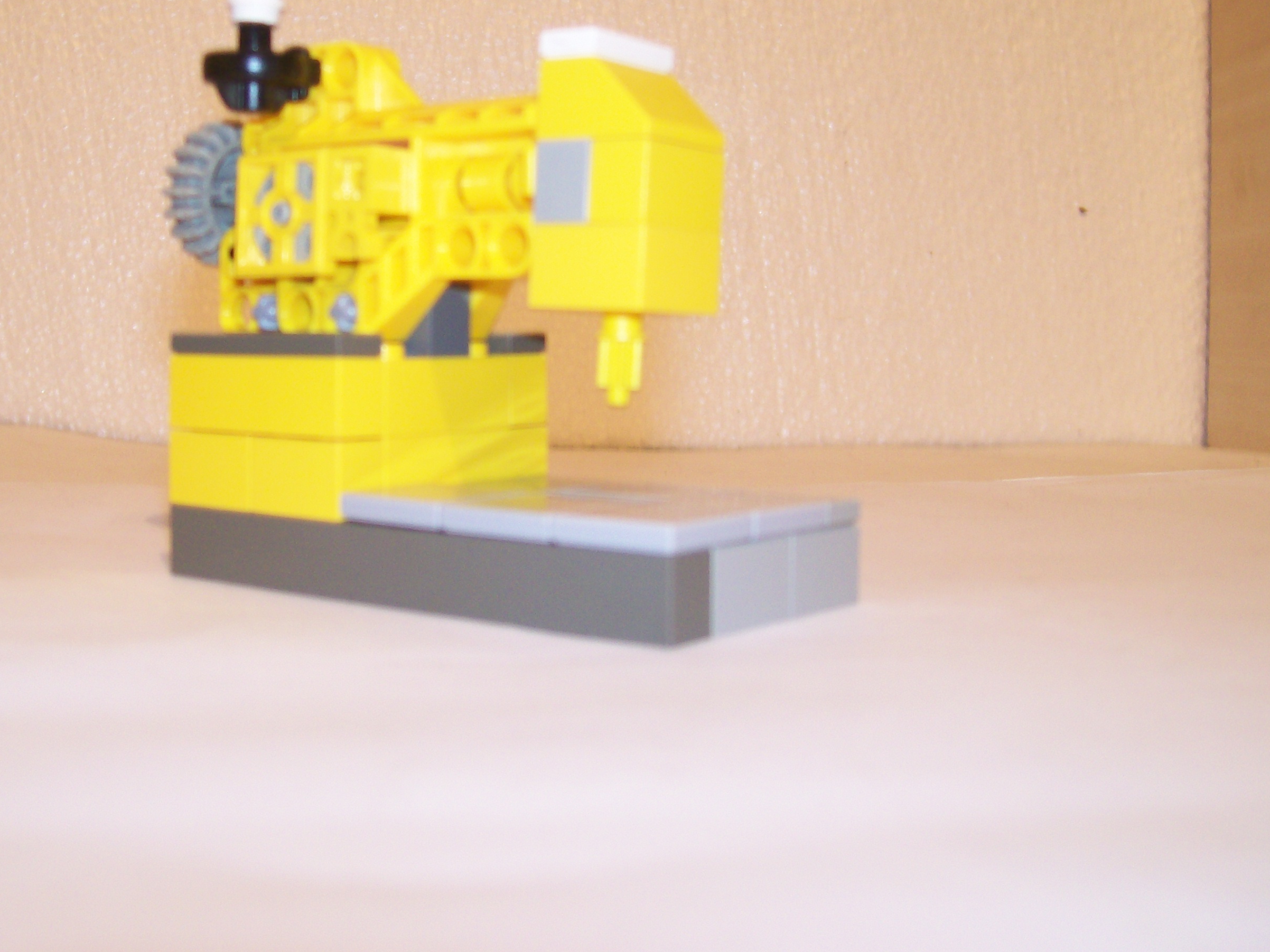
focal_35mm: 46
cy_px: 406
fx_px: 1688
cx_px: 463
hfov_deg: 40.9
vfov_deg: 31.5
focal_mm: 6
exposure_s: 1/5.06
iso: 80
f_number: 2.7
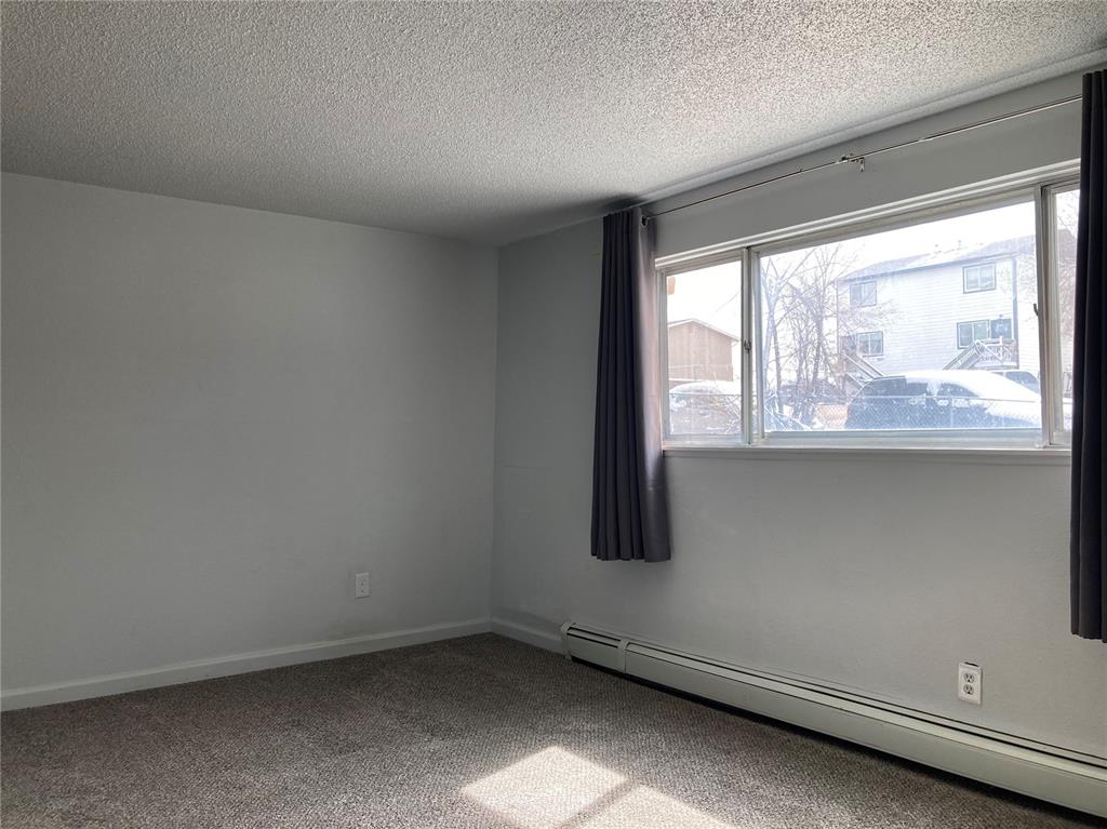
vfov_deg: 49.7
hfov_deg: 63.5
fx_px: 895
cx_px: 554
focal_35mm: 28
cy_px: 414
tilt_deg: +2.1
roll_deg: -0.2
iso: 20
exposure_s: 1/127
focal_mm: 3.99
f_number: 1.8
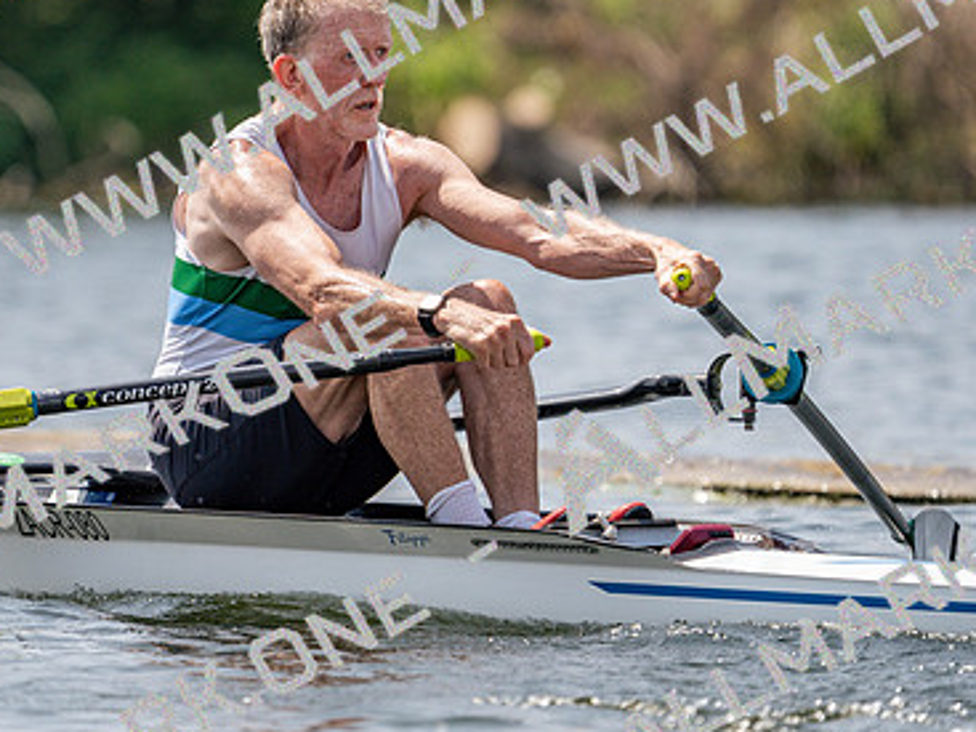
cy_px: 283
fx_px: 18546
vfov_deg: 2.3
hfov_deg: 3.0
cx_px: 327
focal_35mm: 658
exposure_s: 1/1600
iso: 250
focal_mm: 433
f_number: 6.3
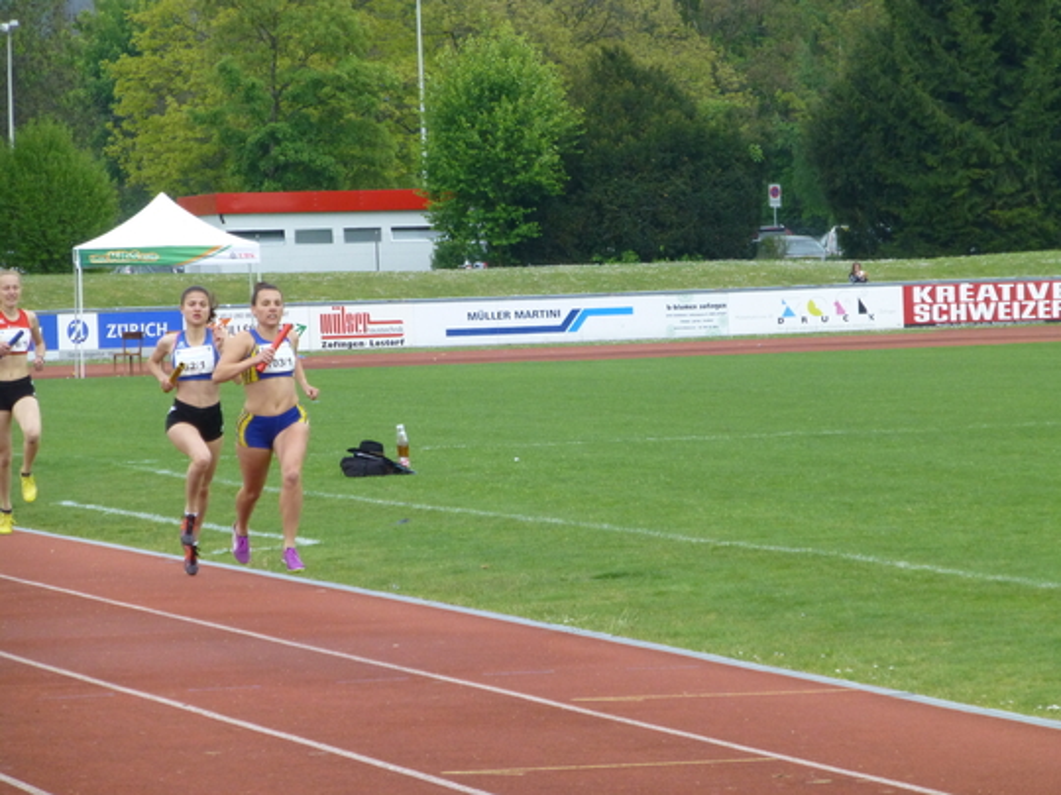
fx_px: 7080
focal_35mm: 231
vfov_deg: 6.4
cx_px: 530
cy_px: 398
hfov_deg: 8.6
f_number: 5.6
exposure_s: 1/500
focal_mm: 41.3
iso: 400
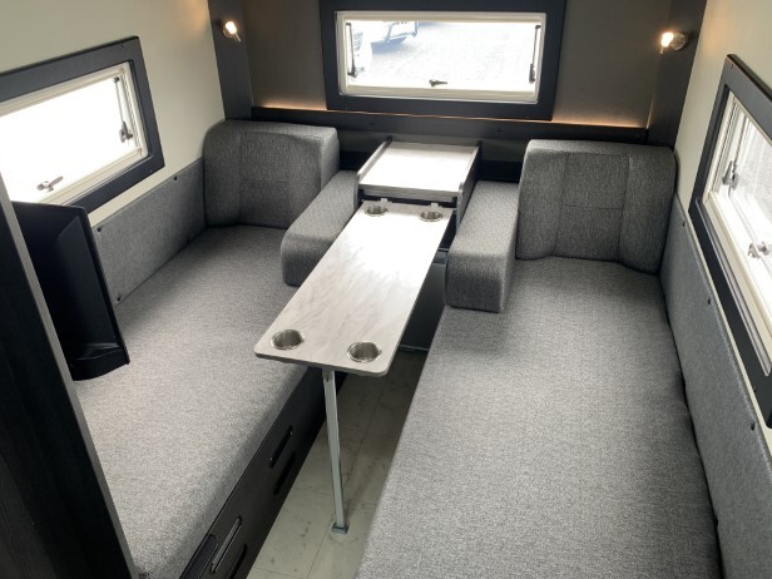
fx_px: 602
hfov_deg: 65.3
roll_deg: -0.8
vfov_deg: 51.3
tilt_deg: -29.7
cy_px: 281
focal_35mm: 27
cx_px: 383
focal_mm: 4.25
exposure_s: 1/67
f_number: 1.8
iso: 100
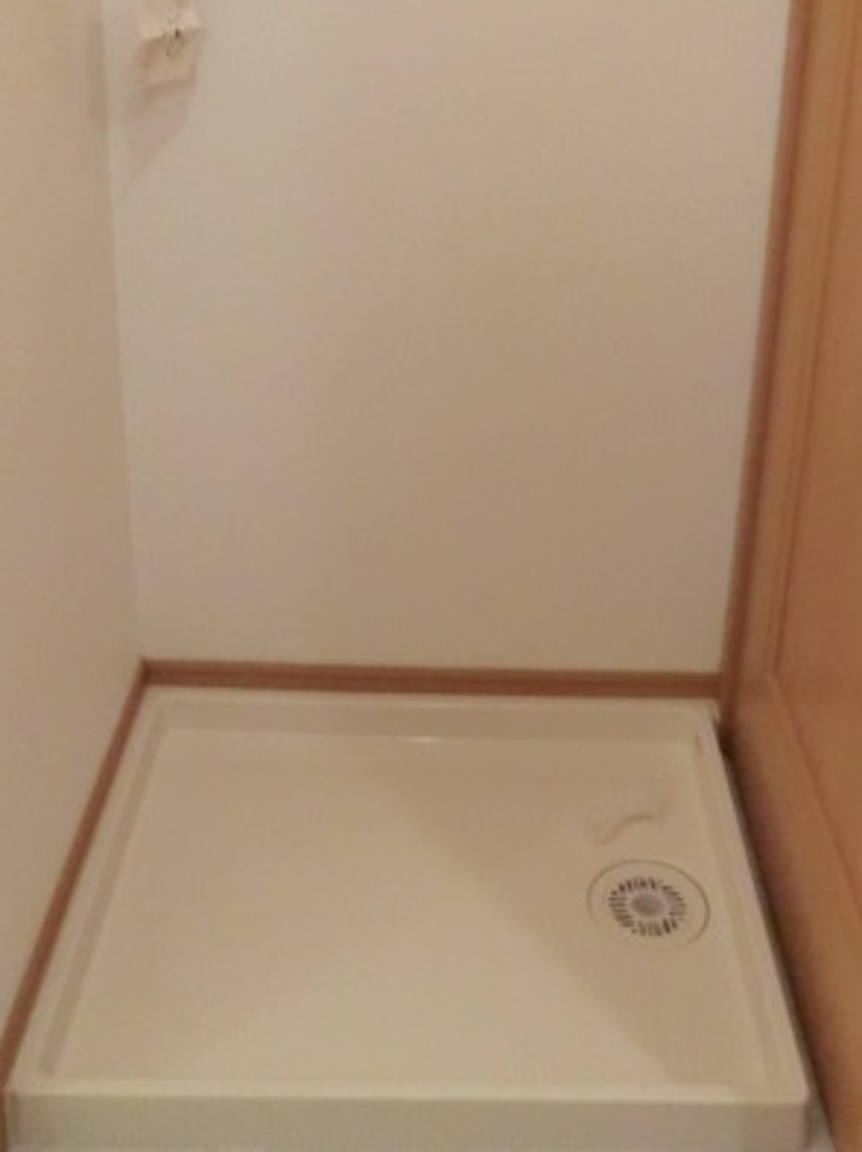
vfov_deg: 45.6
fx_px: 1296
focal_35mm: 39
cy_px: 243
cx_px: 488
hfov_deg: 36.7
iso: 800
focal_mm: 4.3
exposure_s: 1/60
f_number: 3.2
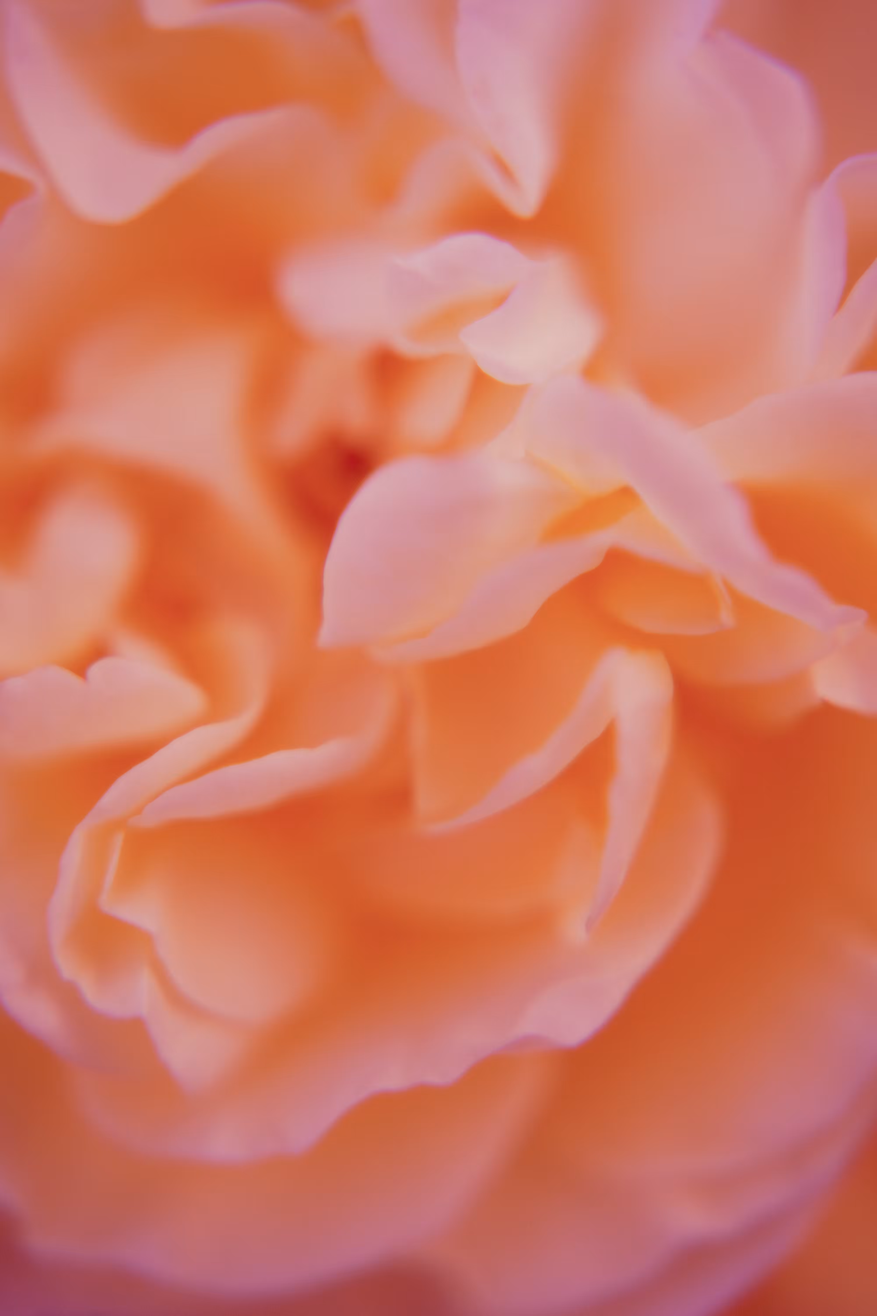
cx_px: 438
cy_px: 658
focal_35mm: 75
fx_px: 2740
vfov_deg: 27.0
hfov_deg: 18.2
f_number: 2.8
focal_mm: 75
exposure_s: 1/800
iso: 100
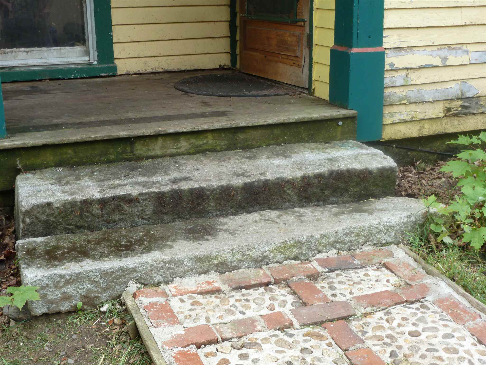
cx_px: 243
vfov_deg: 29.7
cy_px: 182
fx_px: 688
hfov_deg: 38.9
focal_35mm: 49
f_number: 4.1
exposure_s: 1/60
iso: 100
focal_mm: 8.7
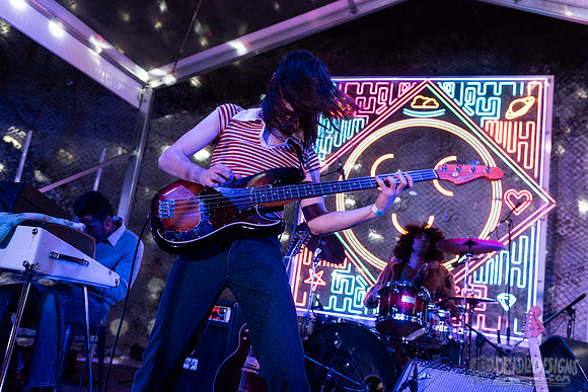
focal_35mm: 35
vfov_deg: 38.4
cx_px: 306
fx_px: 564
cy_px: 195
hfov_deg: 55.1
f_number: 3.5
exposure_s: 1/250
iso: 2000
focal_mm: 32
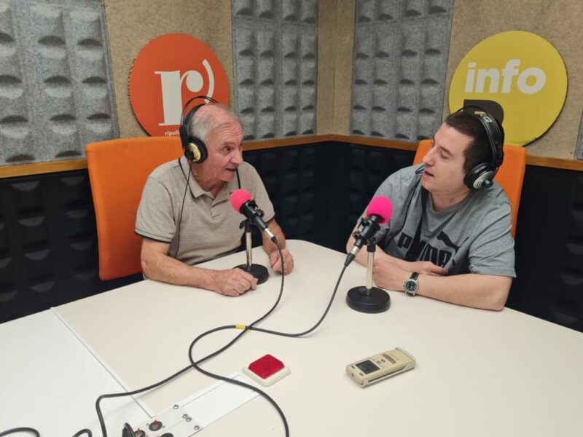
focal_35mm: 26
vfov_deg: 53.1
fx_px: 438
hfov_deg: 67.3
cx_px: 292
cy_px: 218
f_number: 1.8
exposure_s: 1/100
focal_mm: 5.4
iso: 50
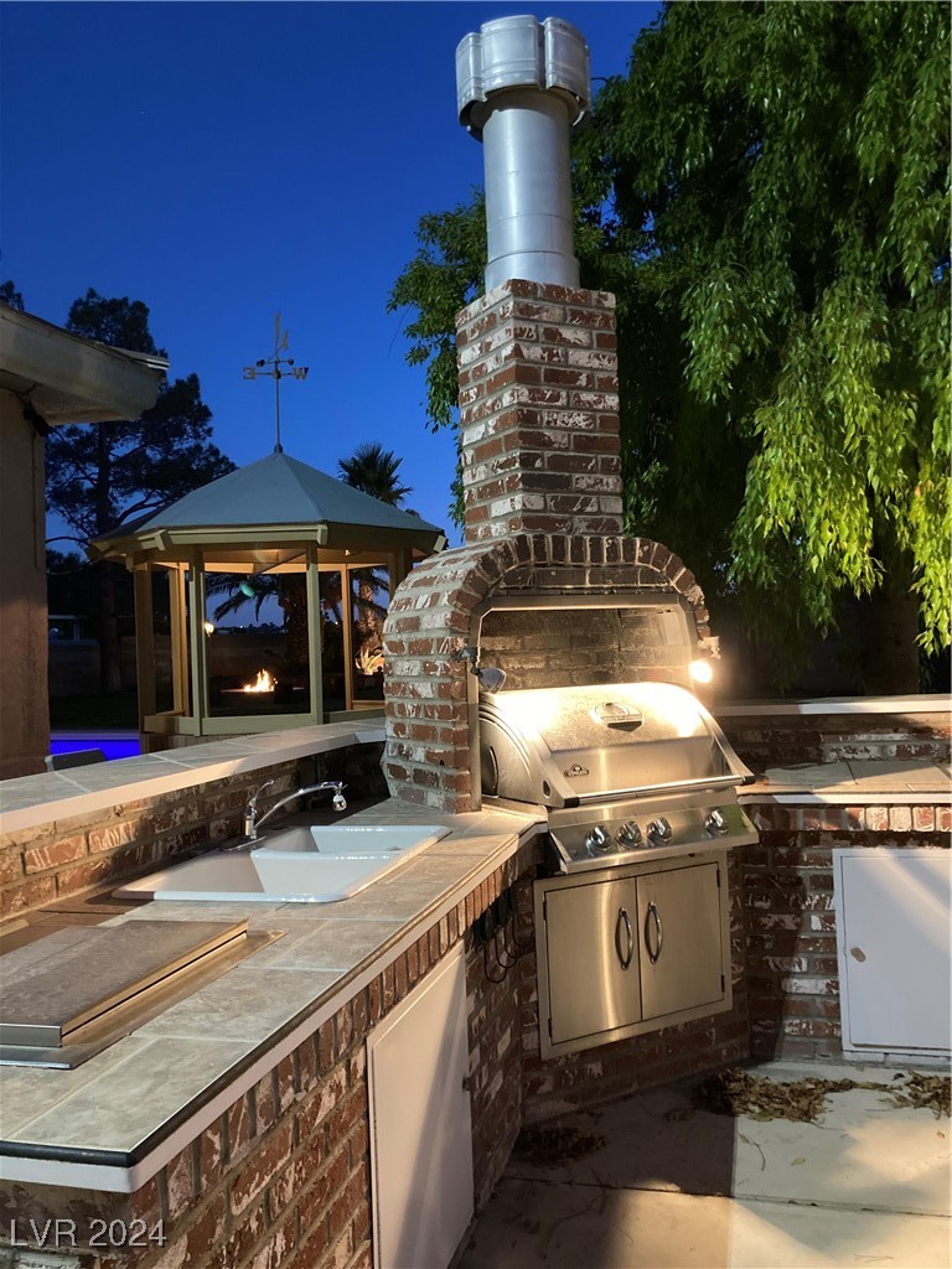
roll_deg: +0.4
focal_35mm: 28
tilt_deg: +2.1
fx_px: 1027
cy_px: 634
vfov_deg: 63.4
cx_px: 476
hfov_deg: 49.7
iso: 500
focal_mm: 3.99
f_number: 1.8
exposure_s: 1/24
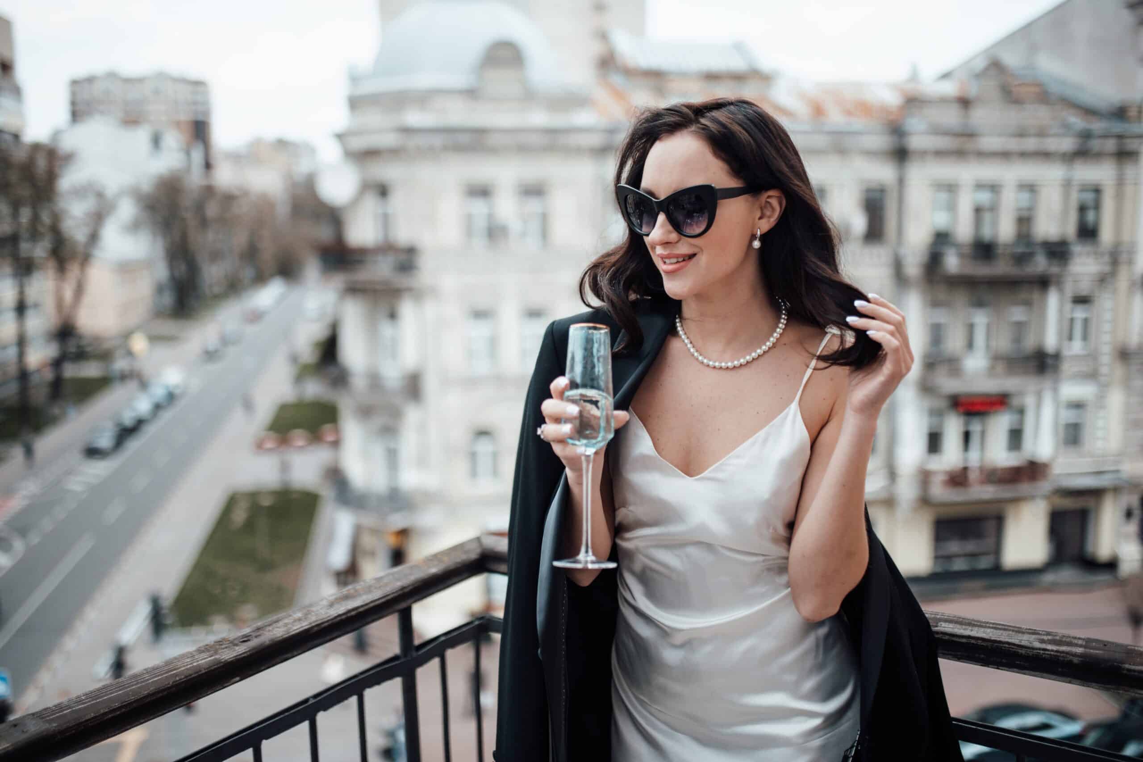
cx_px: 572
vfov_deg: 37.9
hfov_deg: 54.4
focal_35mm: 35
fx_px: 1111
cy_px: 381
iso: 64
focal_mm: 35
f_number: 1.4
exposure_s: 1/3200
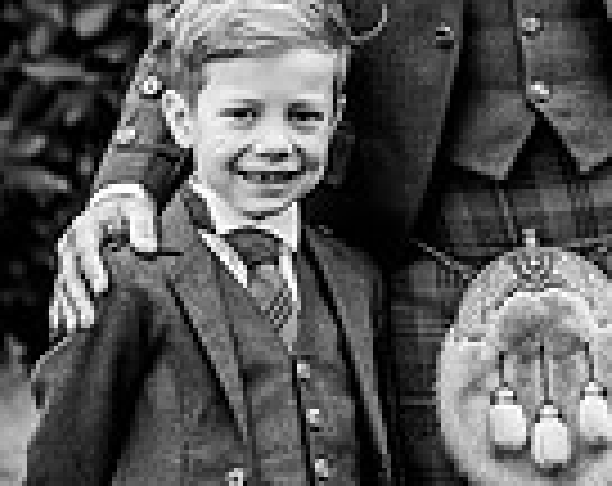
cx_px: 945
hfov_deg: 5.0
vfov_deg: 4.0
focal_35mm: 382
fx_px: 6899
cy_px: -218
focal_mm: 85
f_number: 4.5
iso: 400
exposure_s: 1/125
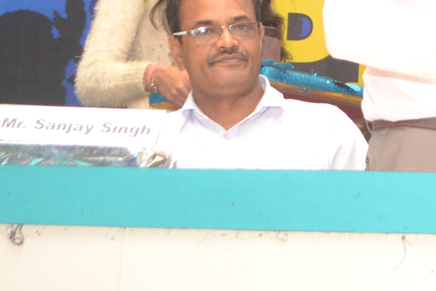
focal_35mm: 162
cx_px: 610
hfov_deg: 12.2
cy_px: -165
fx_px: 1962
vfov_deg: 8.3
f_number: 5
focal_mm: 26
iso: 1600
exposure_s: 1/60
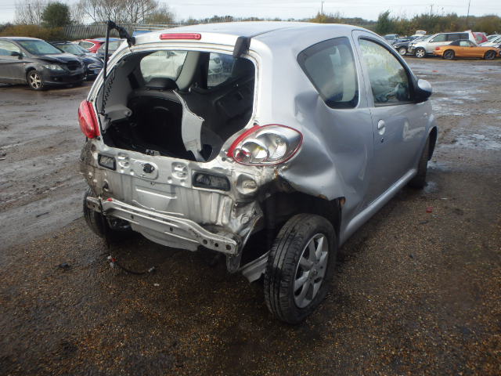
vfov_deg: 49.7
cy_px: 188
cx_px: 250
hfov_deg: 63.4
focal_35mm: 28
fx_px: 405
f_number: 3.9
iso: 125
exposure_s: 1/250
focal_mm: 5
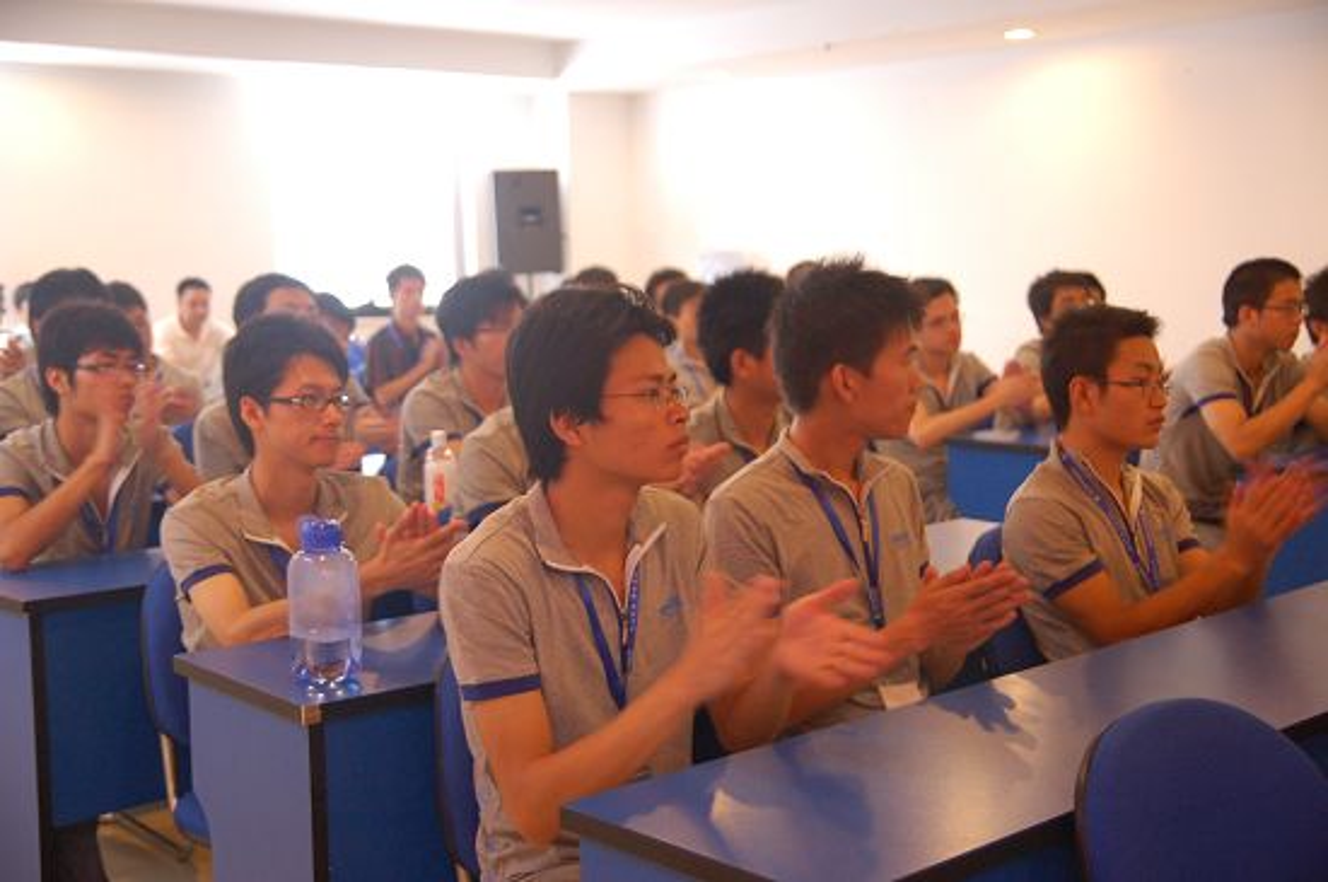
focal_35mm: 48
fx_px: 1768
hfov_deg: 41.2
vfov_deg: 28.0
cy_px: 441
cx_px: 664
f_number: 2.8
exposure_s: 1/25
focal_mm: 32
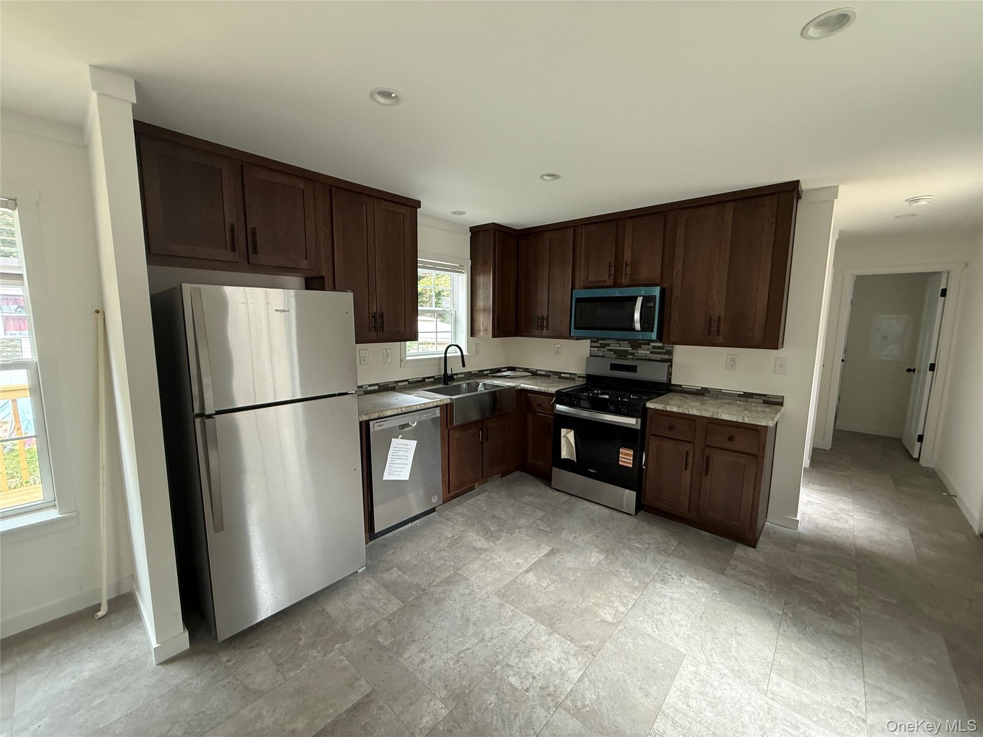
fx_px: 398
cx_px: 492
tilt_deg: -6.7
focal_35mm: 14
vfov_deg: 85.7
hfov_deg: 102.1
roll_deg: -0.8
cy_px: 368
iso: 320
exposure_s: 1/99
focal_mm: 2.22
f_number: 2.2
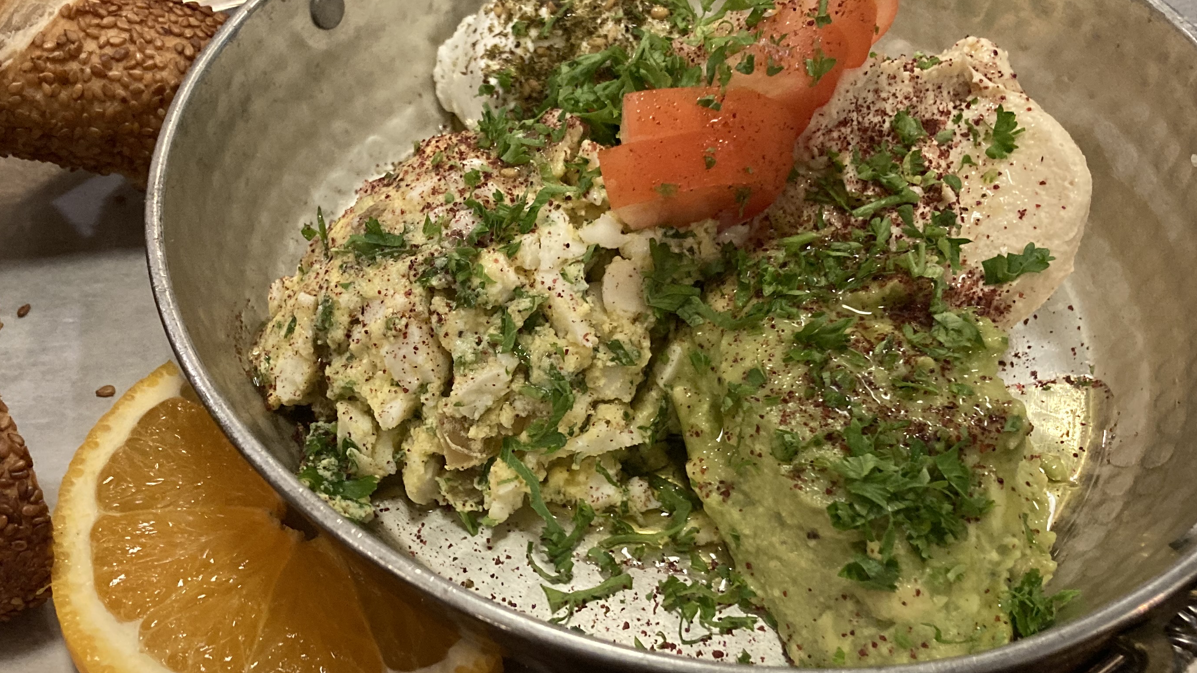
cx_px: 474
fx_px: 1428
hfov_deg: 45.2
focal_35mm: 45
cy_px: 376
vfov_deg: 26.5
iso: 320
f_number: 1.8
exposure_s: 1/60
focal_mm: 3.99
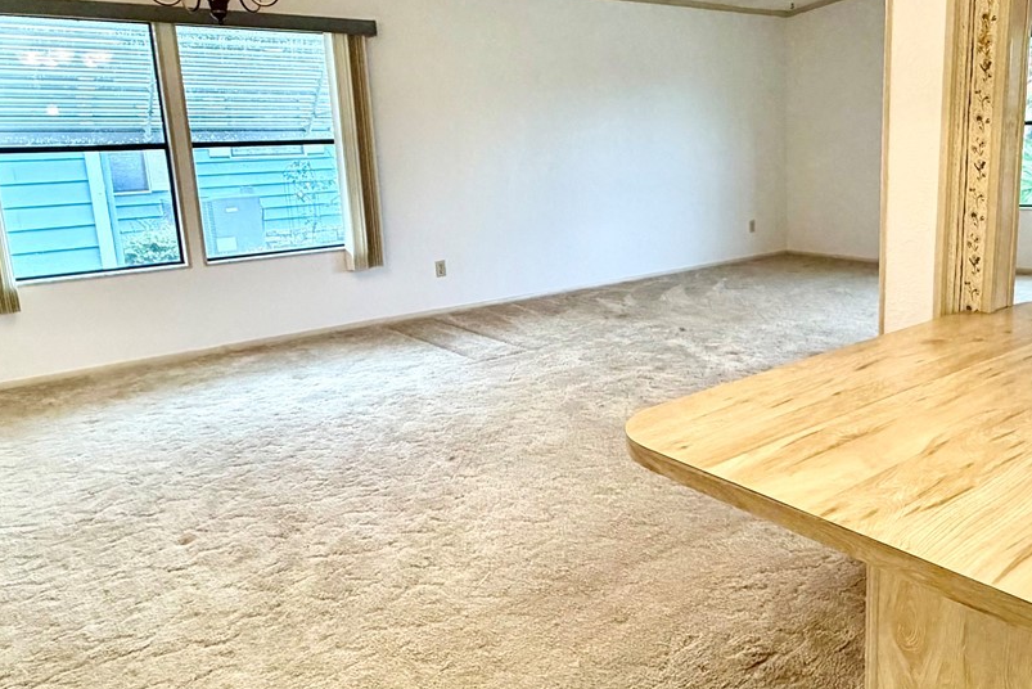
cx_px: 650
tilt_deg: -11.6
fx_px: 832
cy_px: 303
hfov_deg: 62.7
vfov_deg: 44.9
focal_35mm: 29
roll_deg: +1.9
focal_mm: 2.22
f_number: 2.2
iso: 250
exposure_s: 1/120
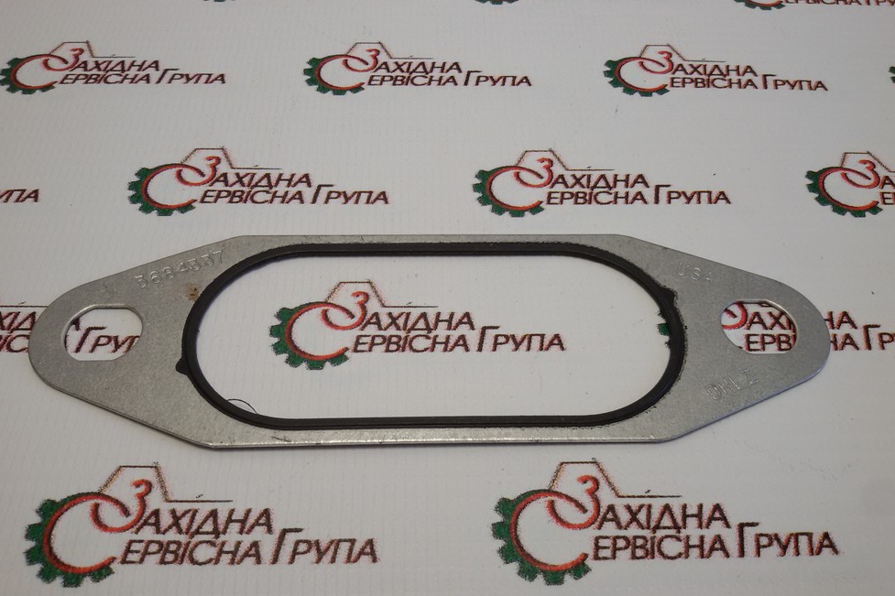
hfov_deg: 57.2
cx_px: 448
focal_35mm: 33
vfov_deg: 39.9
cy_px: 316
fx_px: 820
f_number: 2.4
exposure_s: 1/100
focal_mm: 2.93
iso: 40
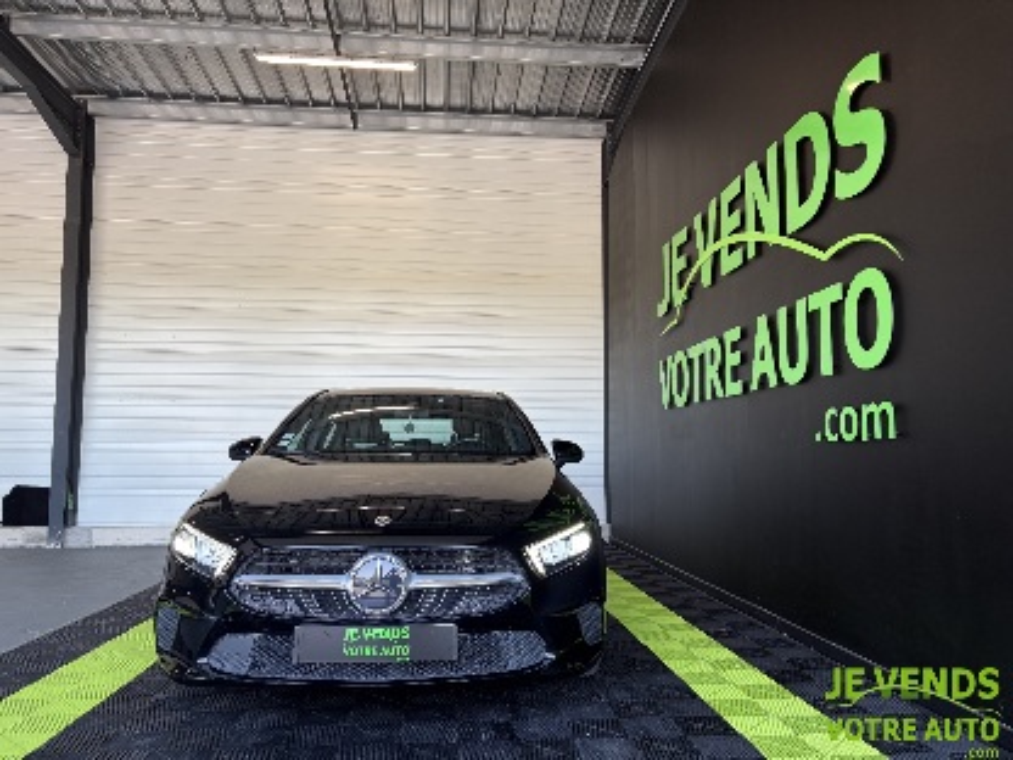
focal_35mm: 26
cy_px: 380
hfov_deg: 67.3
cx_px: 506
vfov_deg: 53.1
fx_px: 761
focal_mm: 5.96
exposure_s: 1/128
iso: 50
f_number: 1.6
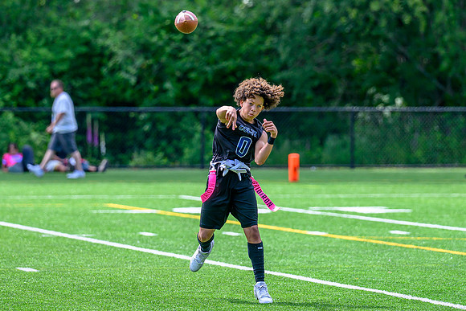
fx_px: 4145
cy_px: 158
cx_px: 224
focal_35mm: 320
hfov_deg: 6.4
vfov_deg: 4.3
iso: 320
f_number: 3.5
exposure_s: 1/2000
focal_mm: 200
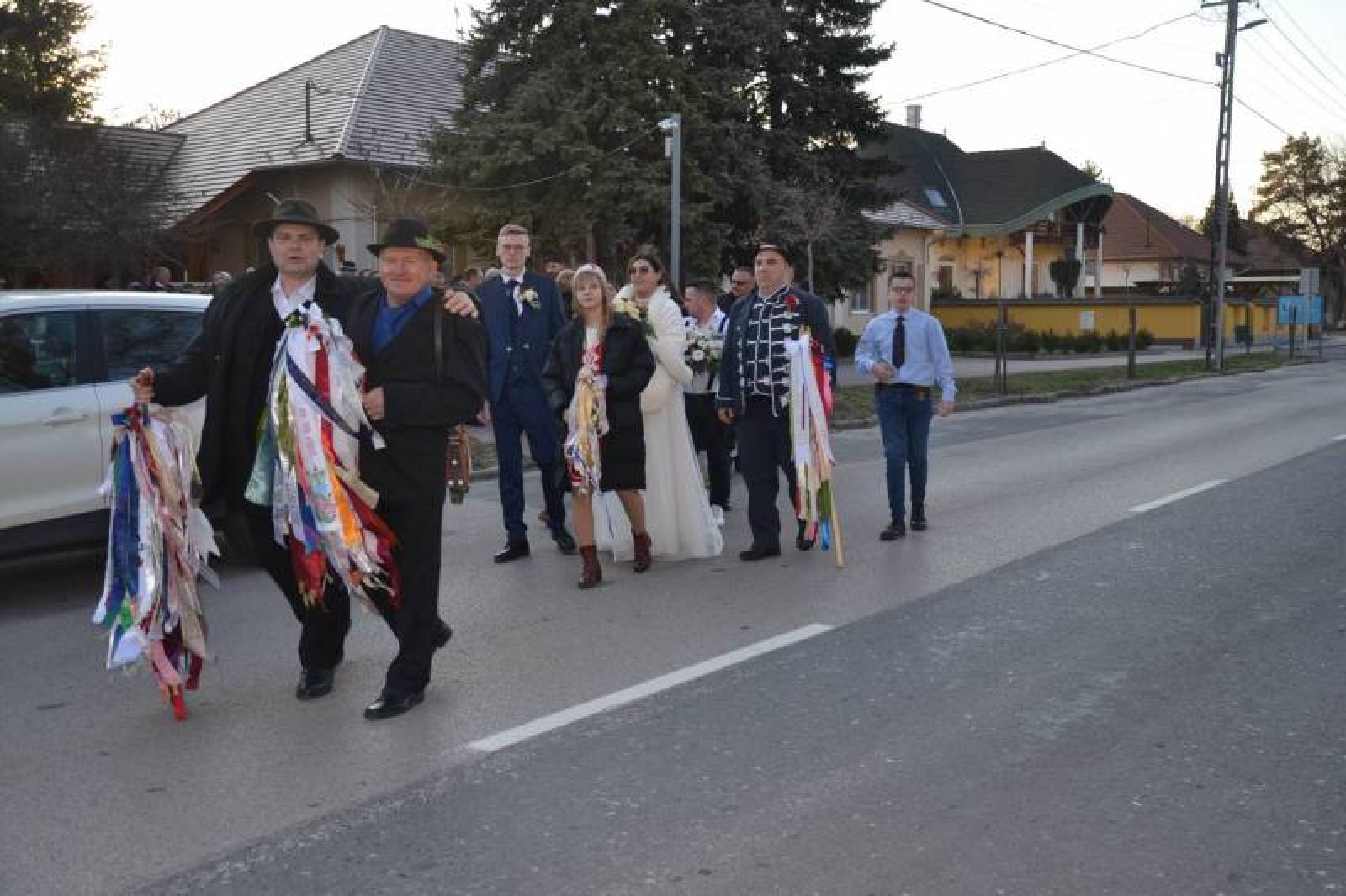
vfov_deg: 40.0
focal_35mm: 33
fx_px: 1233
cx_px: 673
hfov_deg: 57.2
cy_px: 448
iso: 100
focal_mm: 22
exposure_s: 1/125
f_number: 4
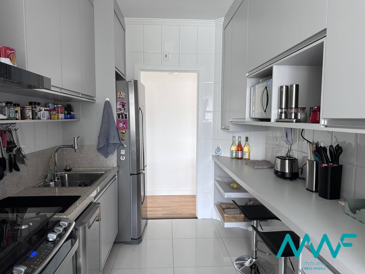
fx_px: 253
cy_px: 137
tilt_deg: -4.7
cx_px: 182
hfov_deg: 71.6
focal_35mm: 24
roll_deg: -0.2
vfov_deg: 56.8
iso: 200
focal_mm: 6.86
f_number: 1.78
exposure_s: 1/121
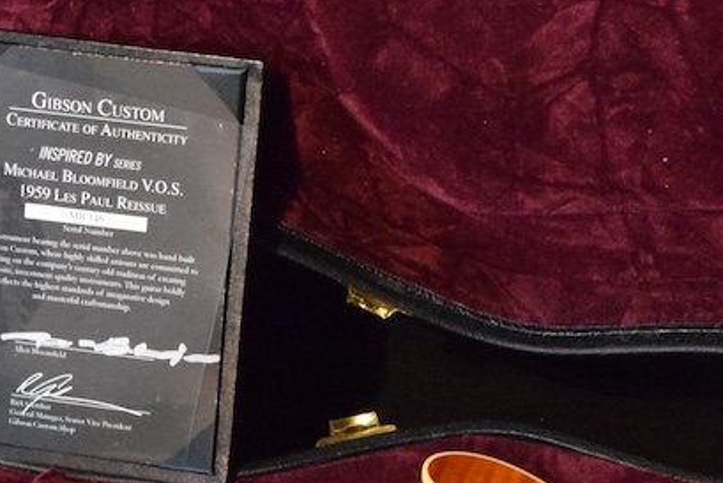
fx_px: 3536
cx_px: 198
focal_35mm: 176
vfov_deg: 7.7
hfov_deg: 11.7
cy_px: 704
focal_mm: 32
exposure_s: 1/60
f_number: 4.5
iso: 4500
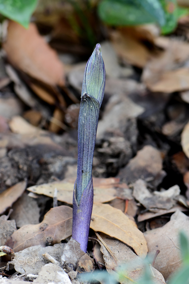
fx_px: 1241
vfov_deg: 13.0
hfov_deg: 8.7
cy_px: 142
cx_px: 94
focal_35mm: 158
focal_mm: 105
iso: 800
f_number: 5.6
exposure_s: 1/60
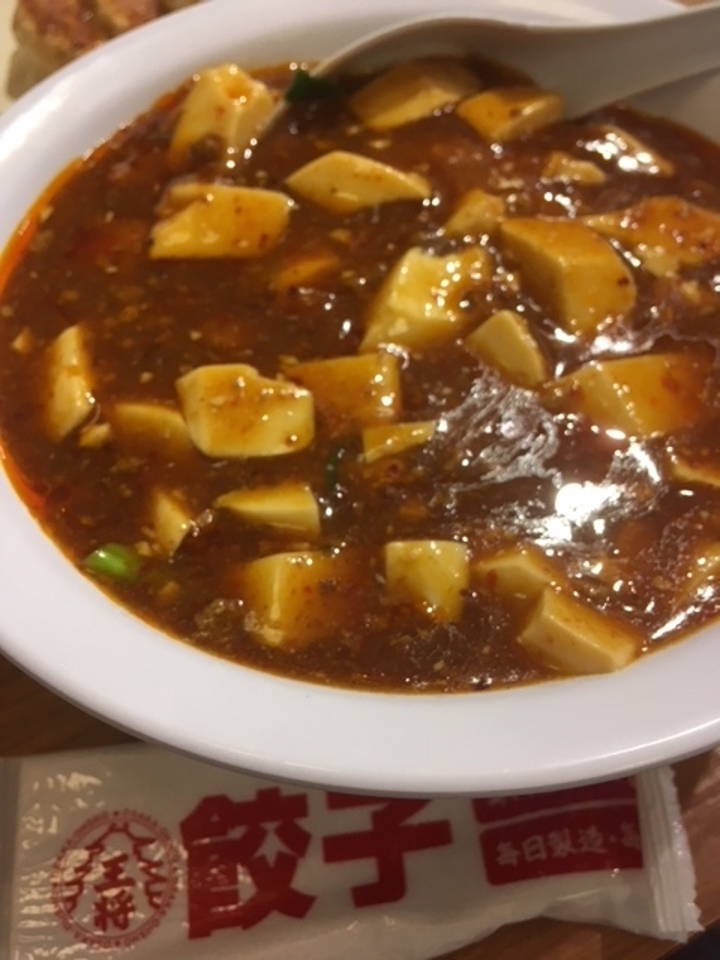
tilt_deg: -57.0
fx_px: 804
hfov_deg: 48.2
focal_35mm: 29
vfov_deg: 61.7
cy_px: 480
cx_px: 360
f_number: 2.2
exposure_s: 1/30
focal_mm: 4.15
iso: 25
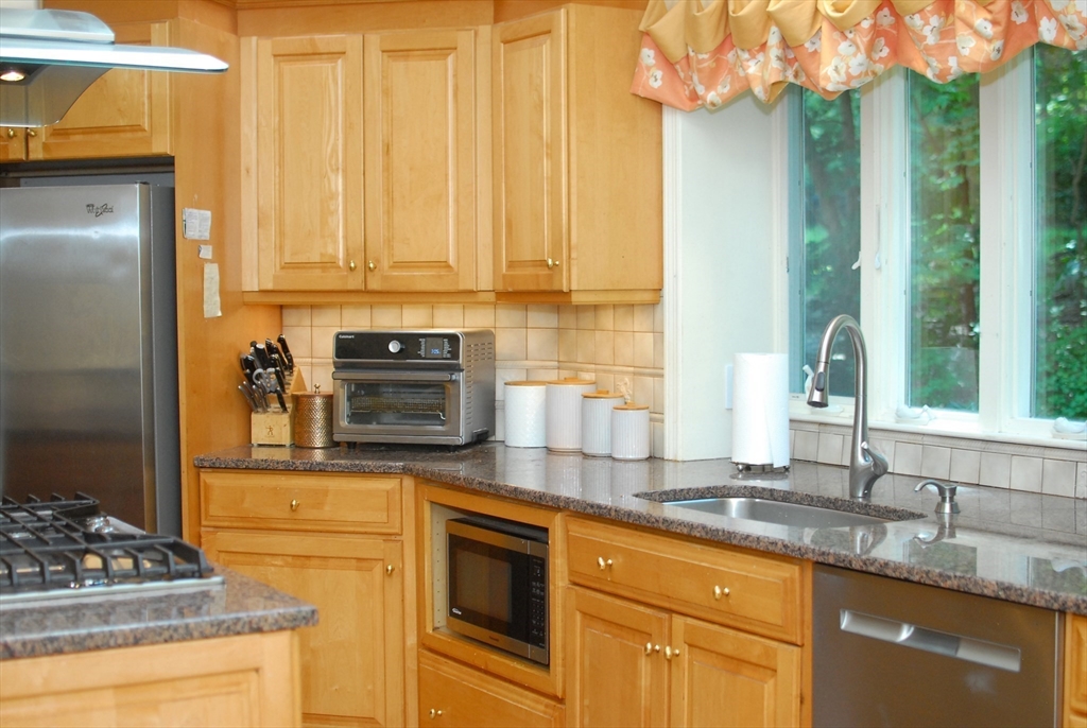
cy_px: 364
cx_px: 544
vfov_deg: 25.8
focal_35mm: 52
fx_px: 1587
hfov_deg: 37.8
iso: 640
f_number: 2.5
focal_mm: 35
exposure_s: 1/250
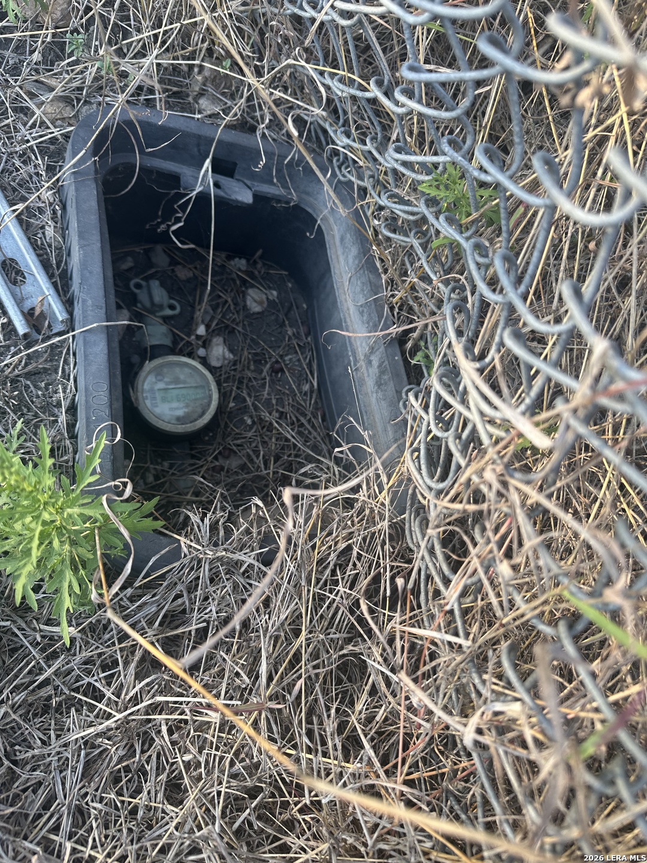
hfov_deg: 56.8
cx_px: 324
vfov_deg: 71.6
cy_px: 432
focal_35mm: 24
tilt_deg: -60.0
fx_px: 598
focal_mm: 6.86
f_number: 1.78
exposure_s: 1/121
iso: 64
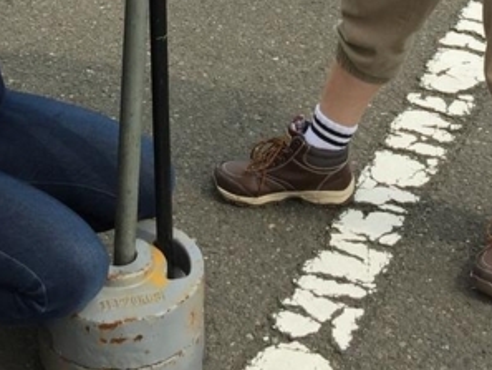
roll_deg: +0.5
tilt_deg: -20.6
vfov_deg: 14.1
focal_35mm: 100
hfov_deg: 19.6
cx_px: 189
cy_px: -141
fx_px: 1422
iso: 32
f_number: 2.2
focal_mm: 4.15
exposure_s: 1/1464
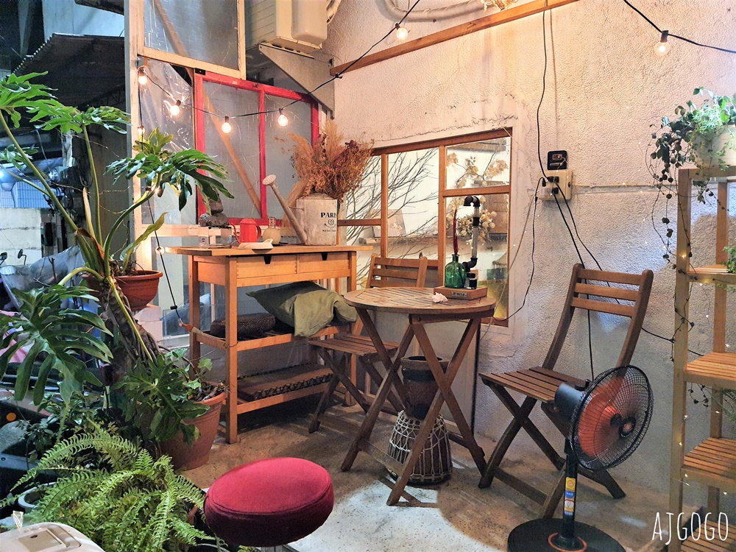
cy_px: 276
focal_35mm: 26
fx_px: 553
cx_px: 368
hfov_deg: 67.3
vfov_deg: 53.1
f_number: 1.7
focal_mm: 4.32
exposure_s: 1/40
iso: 400
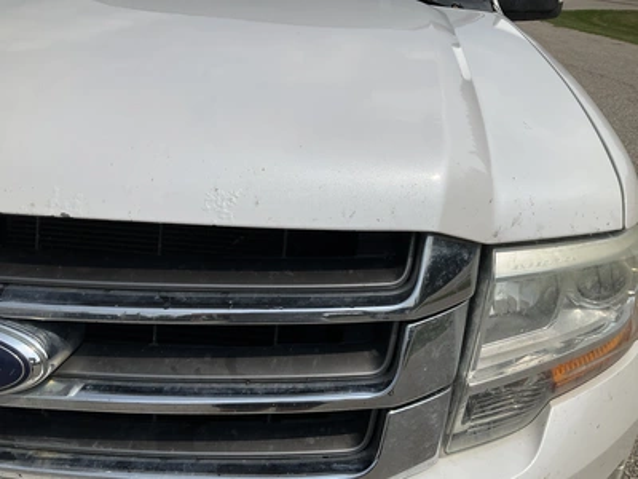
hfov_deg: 61.7
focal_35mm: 29
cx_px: 319
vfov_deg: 48.2
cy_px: 240
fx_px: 534
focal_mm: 3
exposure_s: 1/5263
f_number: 1.8
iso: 25
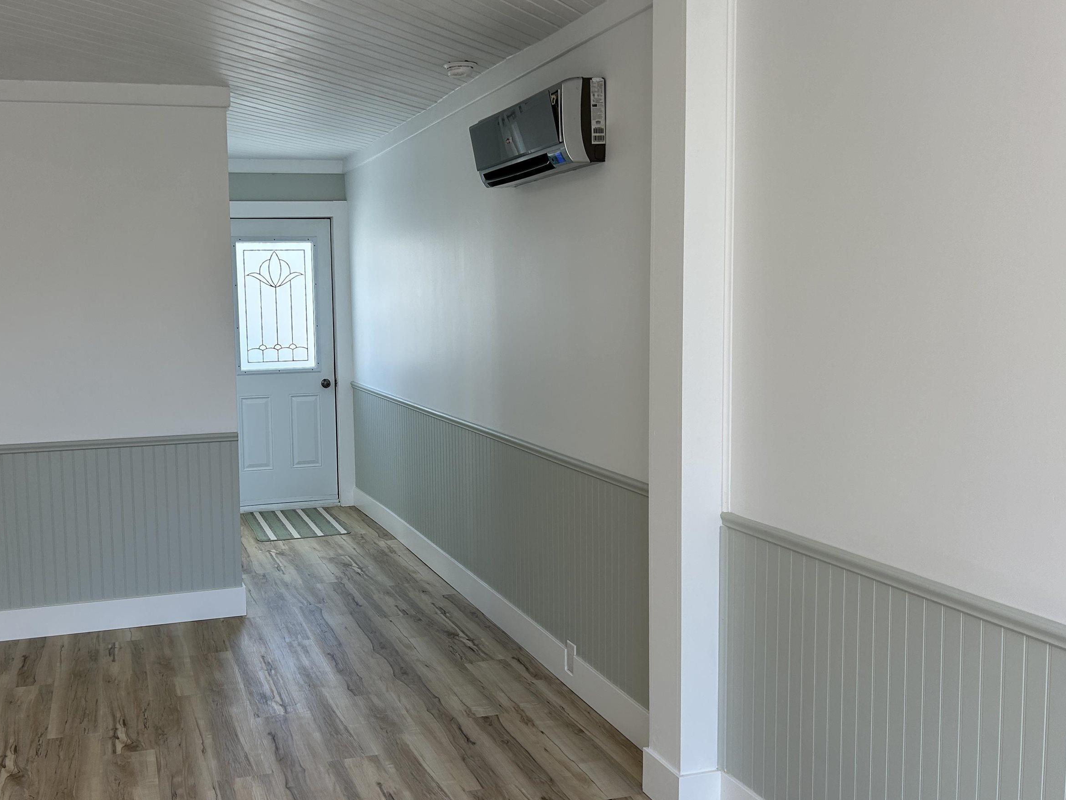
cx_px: 386
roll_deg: +0.9
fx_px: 1047
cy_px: 412
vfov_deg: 41.8
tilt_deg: -5.5
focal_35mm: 34
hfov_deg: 53.2
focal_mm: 5.7
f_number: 1.5
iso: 40
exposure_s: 1/232
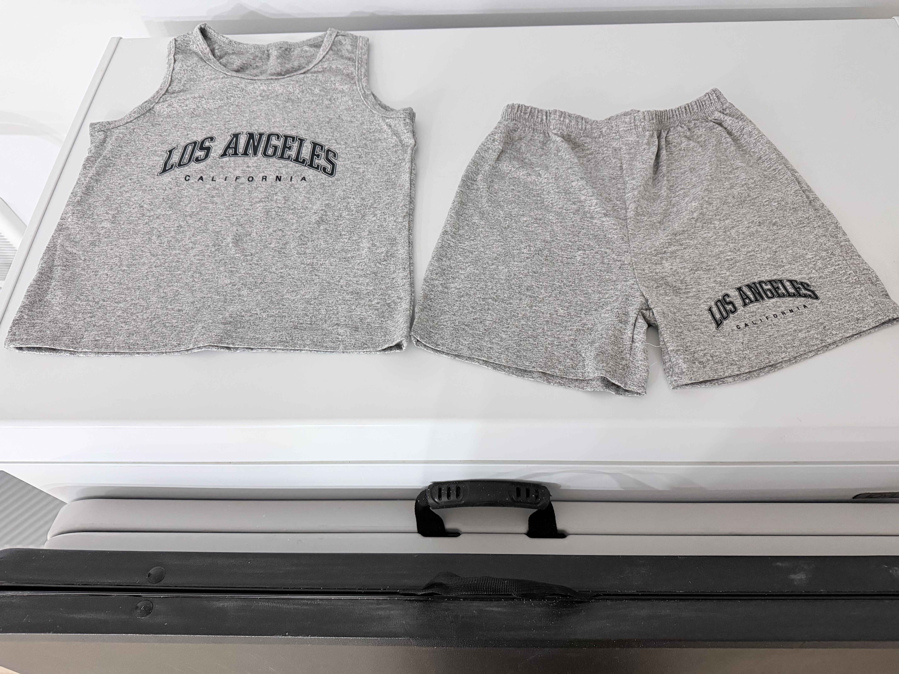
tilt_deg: -59.0
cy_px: 337
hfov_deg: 71.6
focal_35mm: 24
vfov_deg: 56.8
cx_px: 450
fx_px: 623
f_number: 1.78
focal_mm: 6.76
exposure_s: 1/60.2
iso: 800
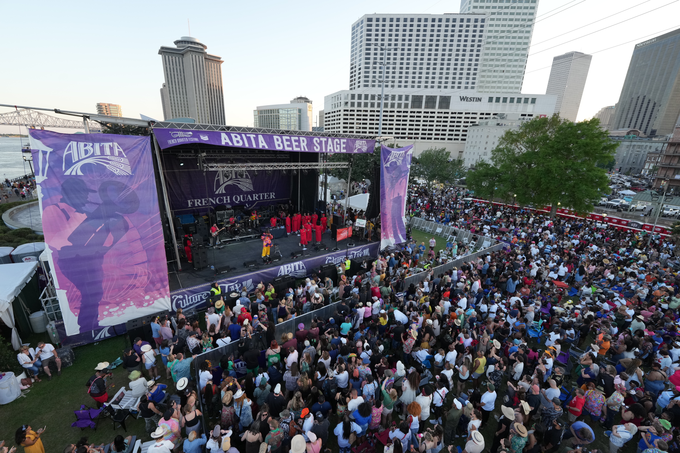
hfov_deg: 104.3
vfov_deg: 81.2
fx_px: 264
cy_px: 226
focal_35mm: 14
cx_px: 340
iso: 800
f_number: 5.6
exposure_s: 1/250
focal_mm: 14
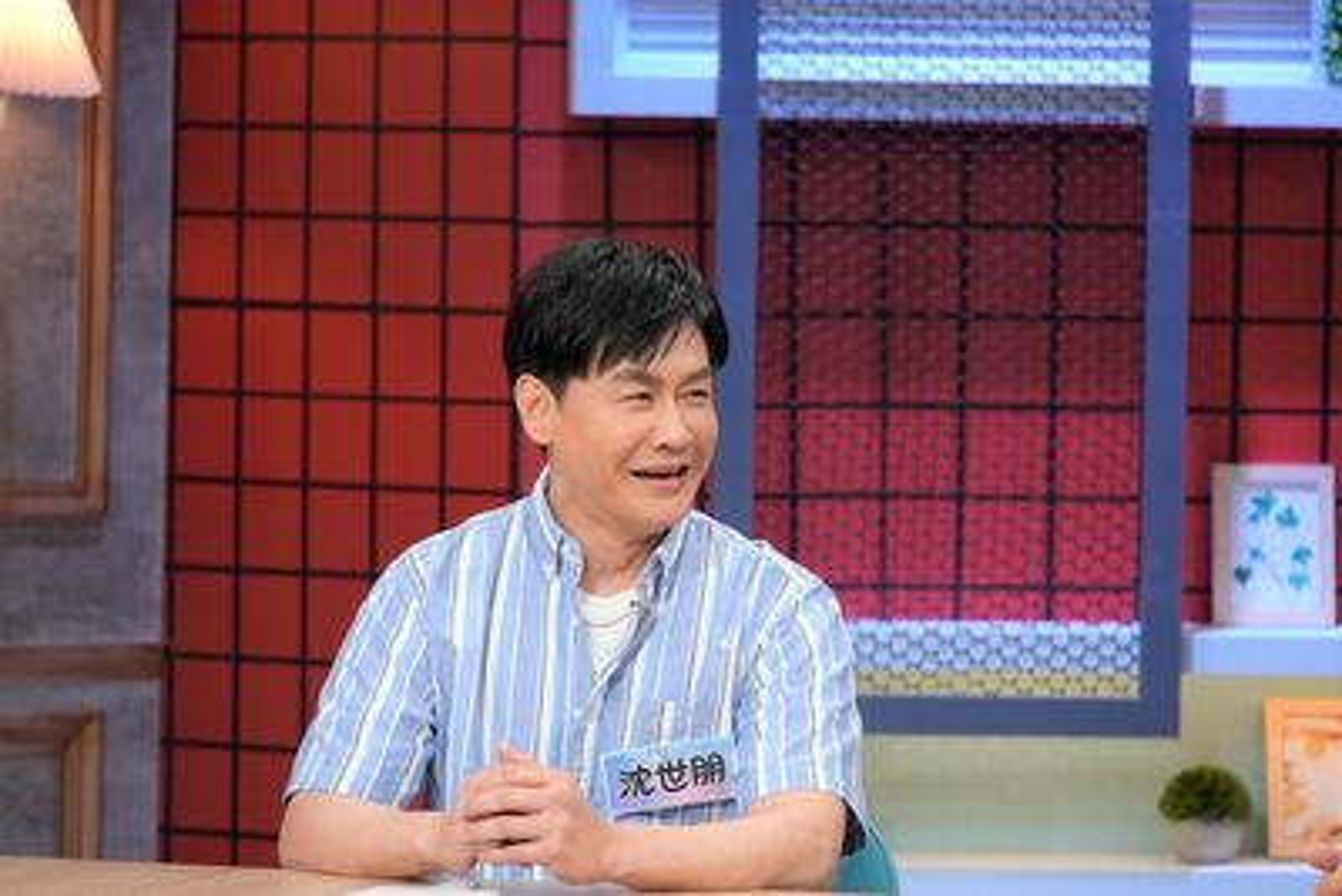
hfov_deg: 10.3
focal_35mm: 200
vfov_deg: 6.9
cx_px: 671
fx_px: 7458
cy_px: 448
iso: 5000
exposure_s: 1/250
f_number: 5.6
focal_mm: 200
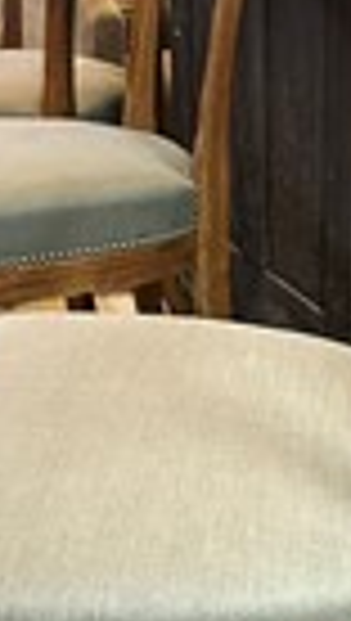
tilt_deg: -21.1
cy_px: 360
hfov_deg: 14.7
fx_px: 1352
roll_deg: -1.0
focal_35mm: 82
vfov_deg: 25.8
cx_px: 274
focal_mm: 5.7
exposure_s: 1/50
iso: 320
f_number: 1.5
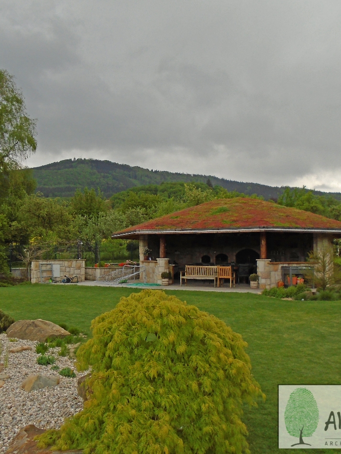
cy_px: 229
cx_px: 138
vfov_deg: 52.6
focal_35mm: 35
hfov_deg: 40.5
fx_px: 460
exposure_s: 1/320
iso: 100
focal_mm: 4.6
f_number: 3.2
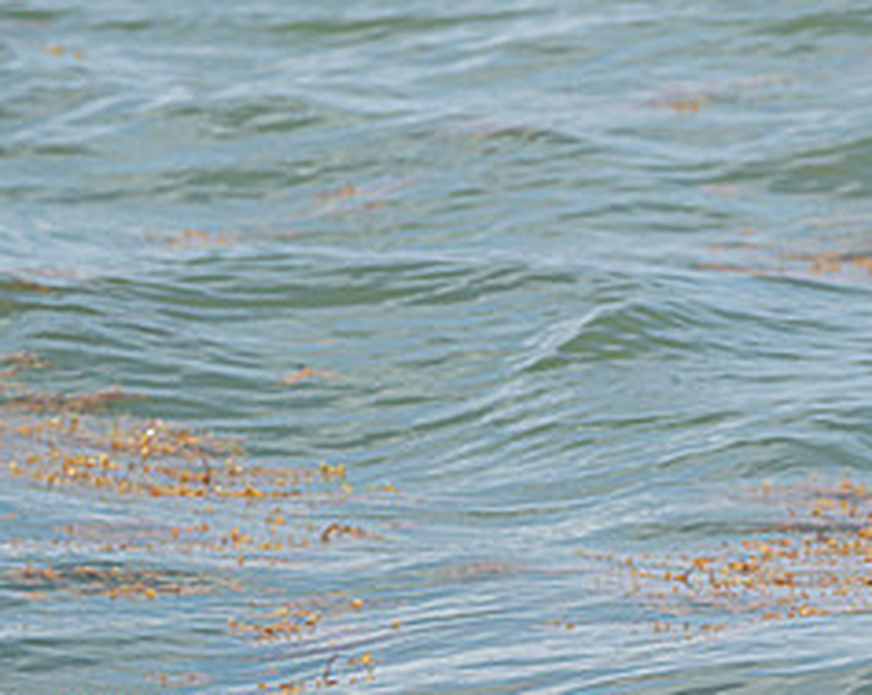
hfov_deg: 2.1
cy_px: 458
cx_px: 795
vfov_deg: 1.7
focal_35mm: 920
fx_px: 23714
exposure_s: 1/1250
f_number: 10
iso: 640
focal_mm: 400
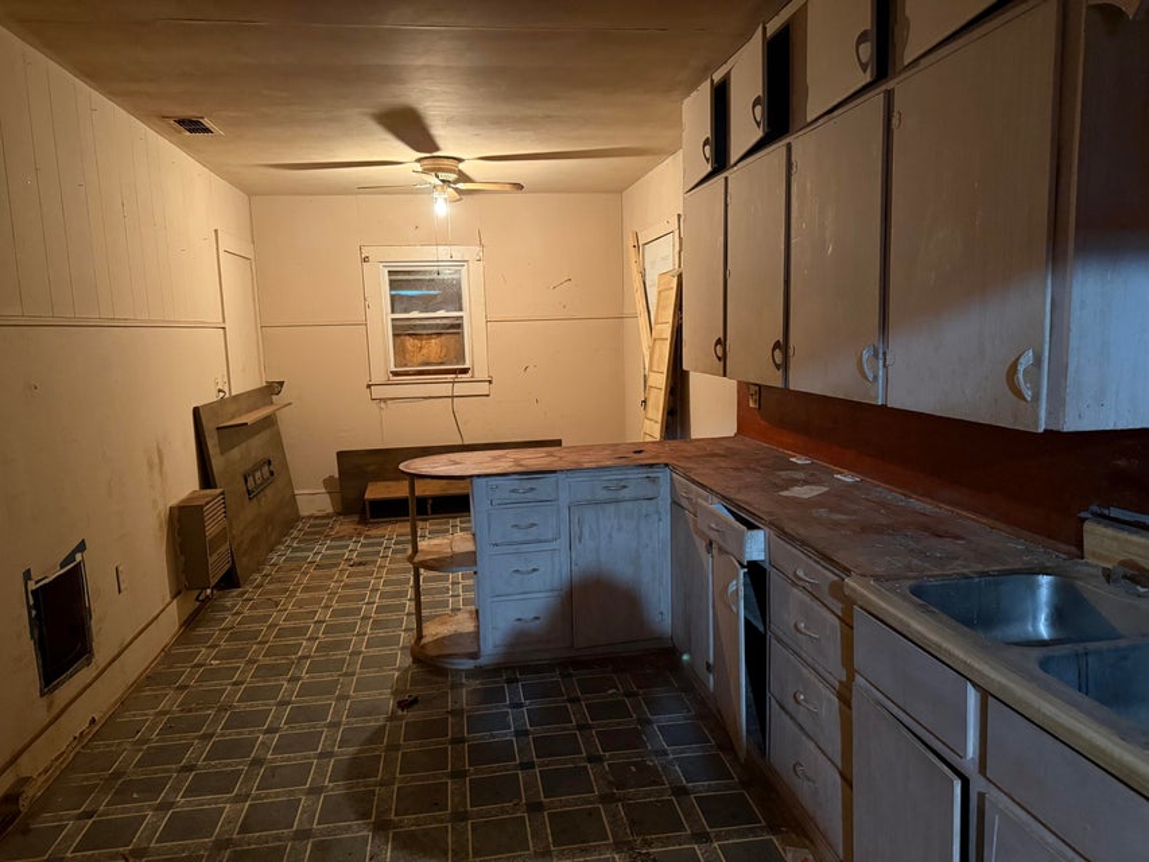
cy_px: 431
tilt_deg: -7.6
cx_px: 574
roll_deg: +1.0
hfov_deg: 71.6
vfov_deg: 56.8
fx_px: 797
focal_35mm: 24
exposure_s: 1/30
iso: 800
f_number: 1.78
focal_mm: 6.76
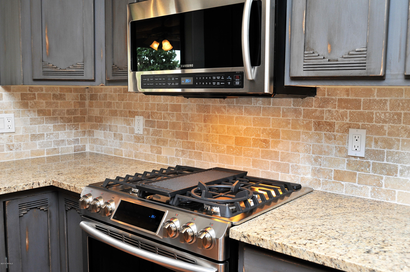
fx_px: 398
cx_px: 205
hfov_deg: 54.5
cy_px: 136
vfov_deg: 37.8
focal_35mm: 35
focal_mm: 35
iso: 800
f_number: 7.1
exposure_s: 1/40
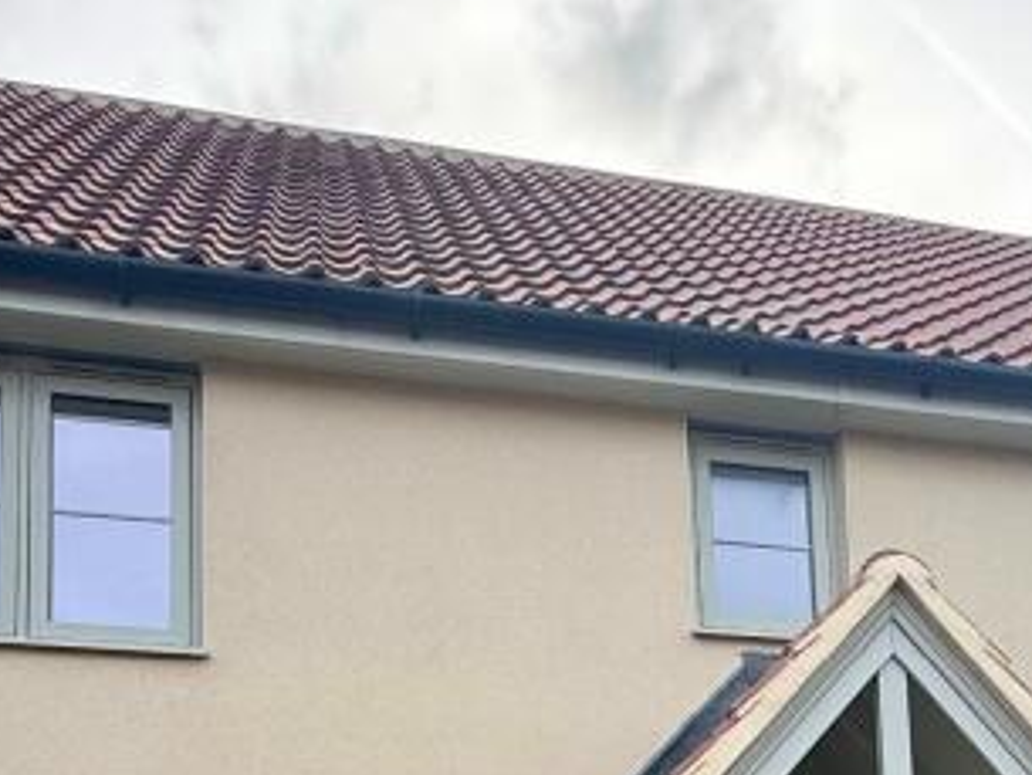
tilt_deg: +9.0
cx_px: 650
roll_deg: +2.2
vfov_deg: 25.3
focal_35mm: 47
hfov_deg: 40.1
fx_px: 1402
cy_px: 1080
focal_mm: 2.22
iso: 50
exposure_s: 1/486
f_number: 2.2
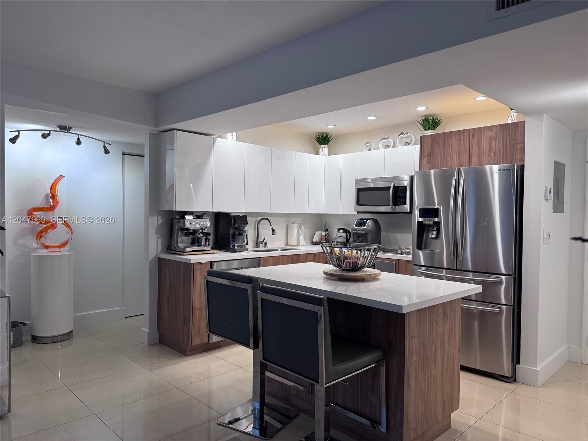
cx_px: 294
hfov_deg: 71.6
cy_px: 220
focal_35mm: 24
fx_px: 408
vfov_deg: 56.8
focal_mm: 6.76
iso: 160
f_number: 1.78
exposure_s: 1/120
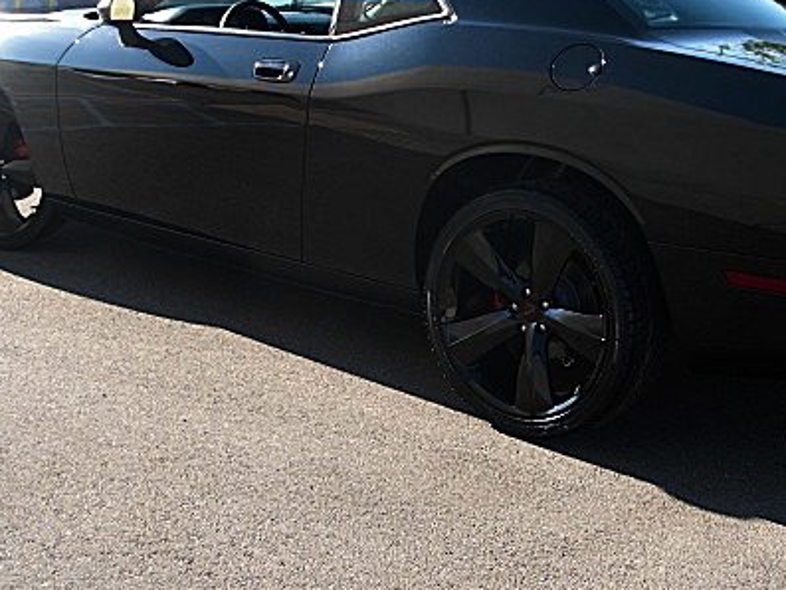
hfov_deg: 33.1
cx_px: 473
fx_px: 1317
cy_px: 255
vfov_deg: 25.2
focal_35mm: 58
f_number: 2.8
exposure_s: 1/250
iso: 50
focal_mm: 6.3
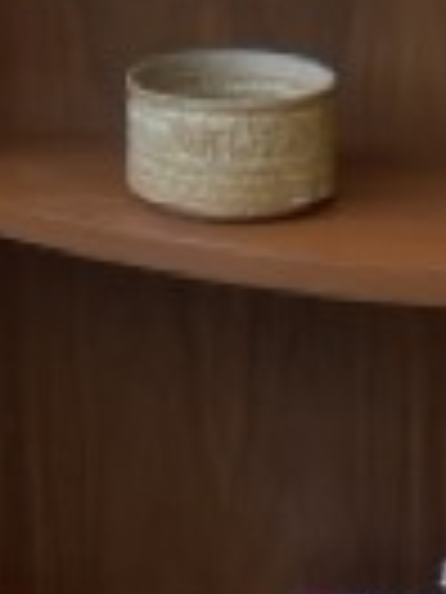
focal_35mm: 126
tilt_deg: -2.0
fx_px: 2165
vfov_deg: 14.4
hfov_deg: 11.7
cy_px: -351
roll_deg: +0.5
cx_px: 104
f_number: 1.6
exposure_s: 1/120
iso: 40
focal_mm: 4.2
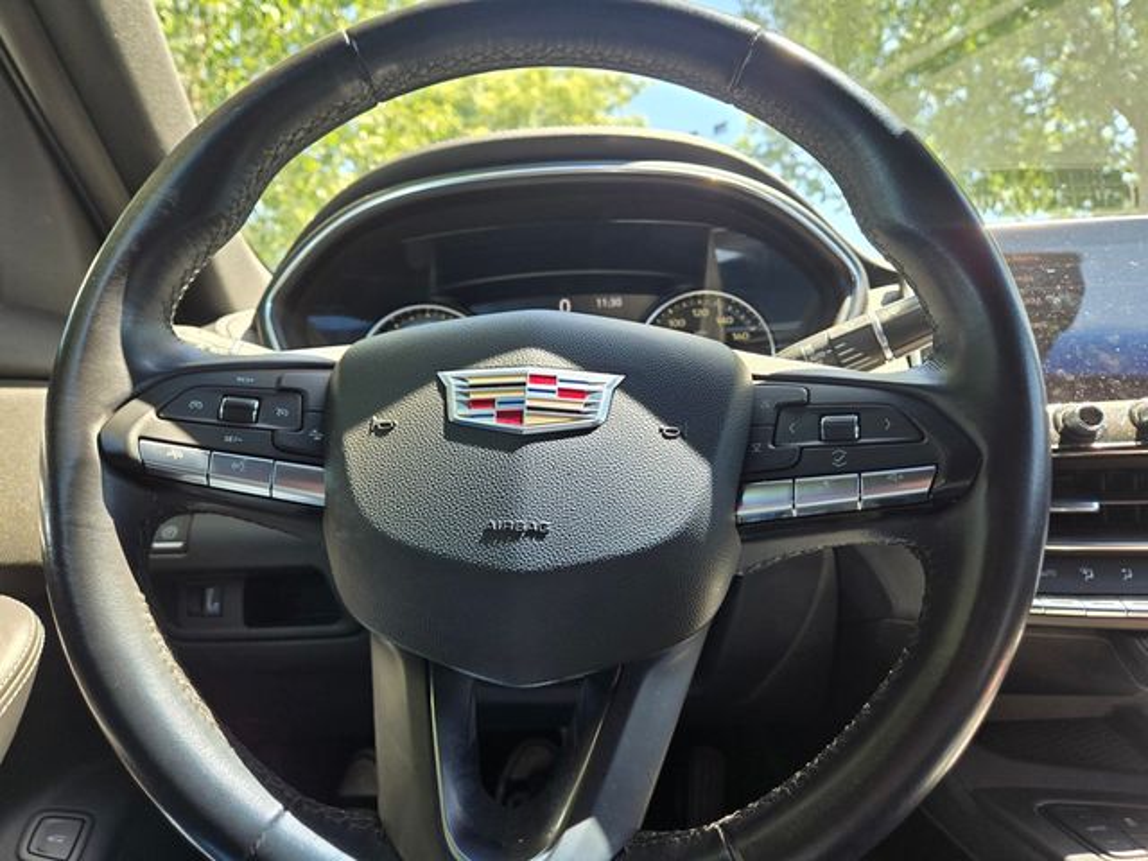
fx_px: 763
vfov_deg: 58.9
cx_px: 574
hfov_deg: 73.9
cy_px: 430
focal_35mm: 23
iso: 50
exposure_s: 1/180
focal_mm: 5.4
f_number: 1.8
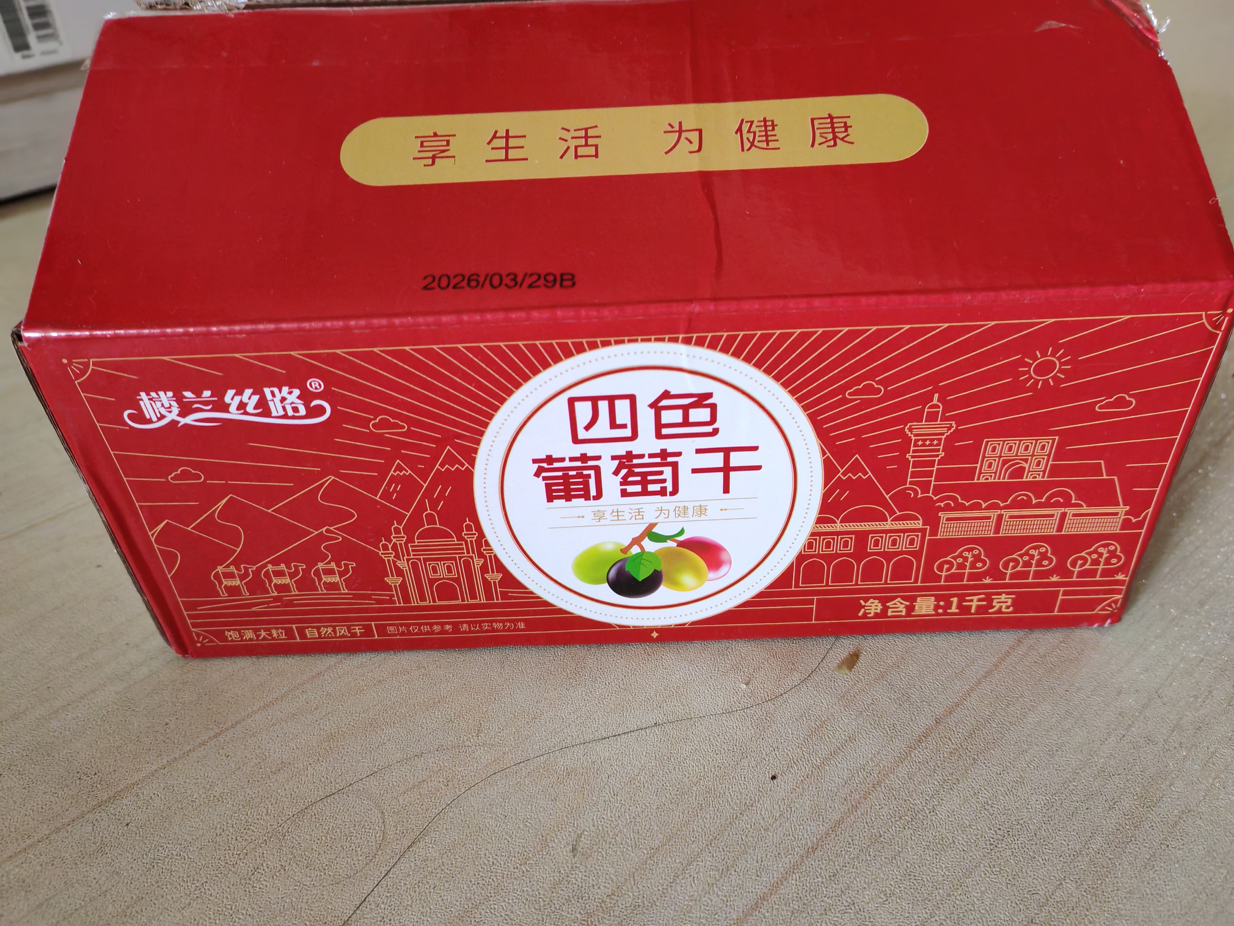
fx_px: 963
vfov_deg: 51.4
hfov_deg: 65.3
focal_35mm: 27
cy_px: 463
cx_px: 617
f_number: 1.95
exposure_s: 1/50
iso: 1250
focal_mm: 5.52
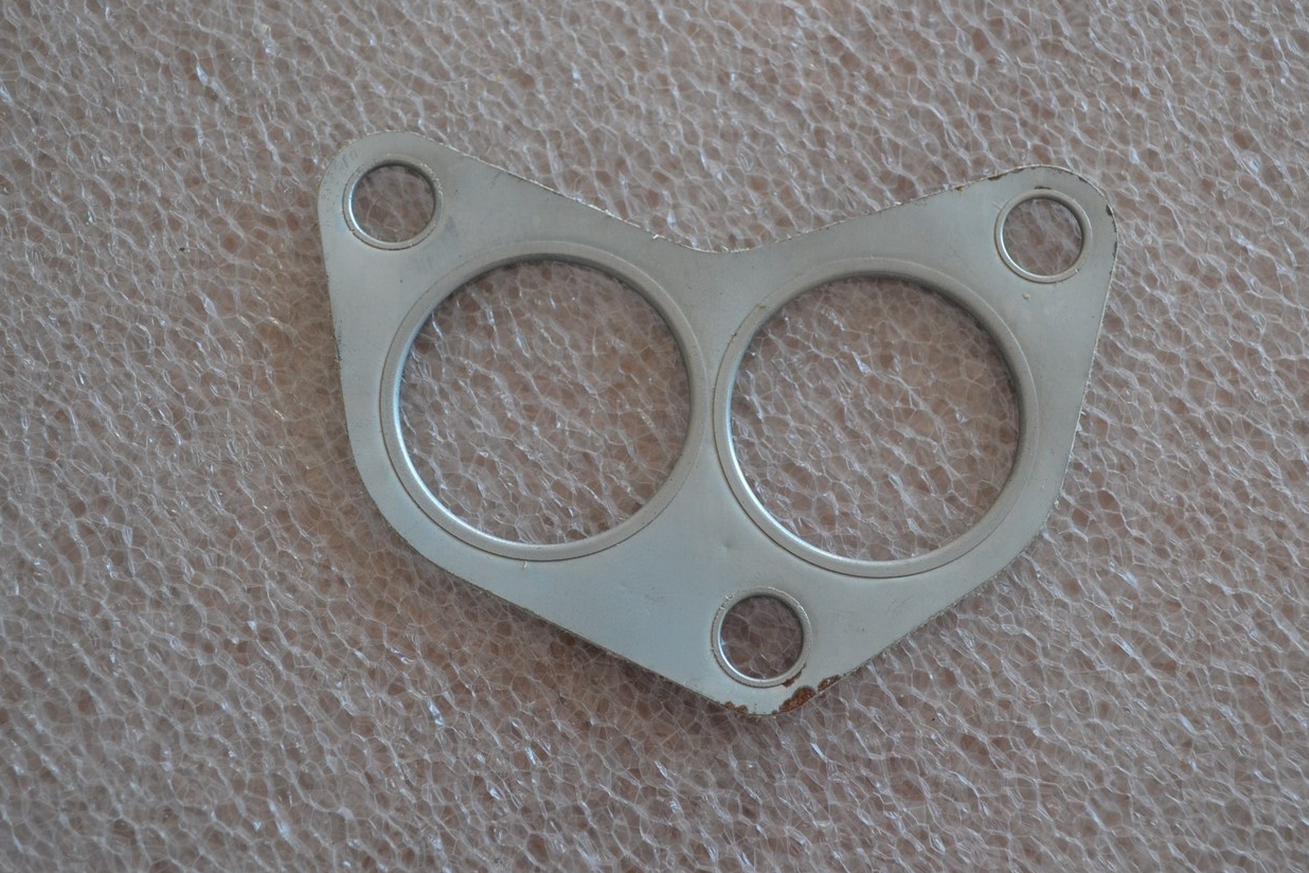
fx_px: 2145
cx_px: 686
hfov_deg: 33.9
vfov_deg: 23.0
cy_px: 397
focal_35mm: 59
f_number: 5
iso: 900
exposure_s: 1/60
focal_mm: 36
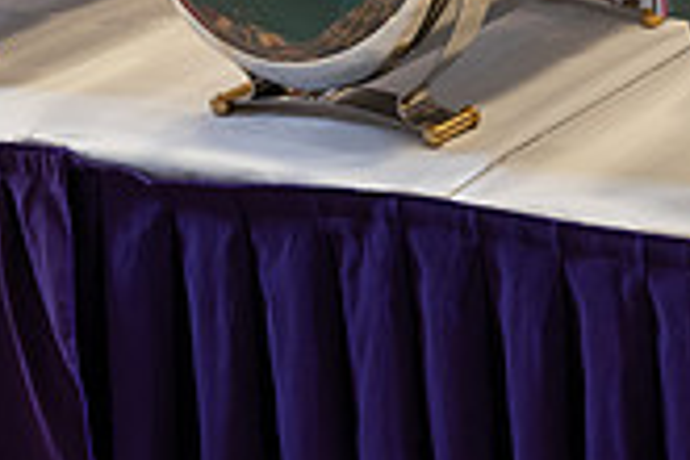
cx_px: 962
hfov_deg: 11.7
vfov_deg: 8.1
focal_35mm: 169
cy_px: -27
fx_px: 3239
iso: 640
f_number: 3.5
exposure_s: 1/100
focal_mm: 48
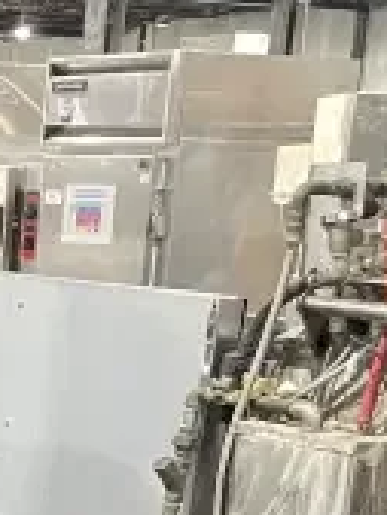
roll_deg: +0.8
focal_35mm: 125
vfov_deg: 15.2
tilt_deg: -10.9
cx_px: -469
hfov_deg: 10.6
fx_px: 1861
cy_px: 605
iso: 500
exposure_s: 1/44
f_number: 1.6
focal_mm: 4.2
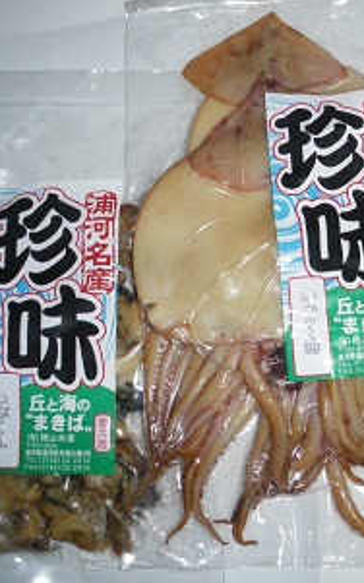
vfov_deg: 38.9
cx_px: 318
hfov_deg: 24.3
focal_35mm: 52
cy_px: 296
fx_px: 826
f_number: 3.5
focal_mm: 6.3
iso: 400
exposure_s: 1/50
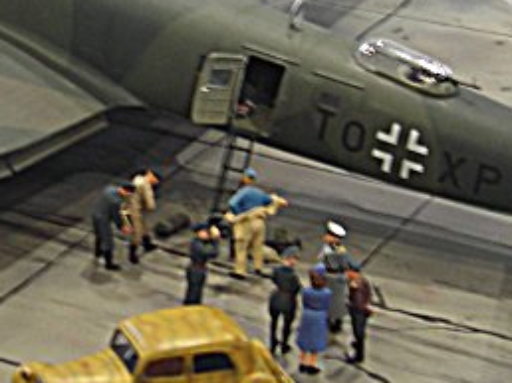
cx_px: 48
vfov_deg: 12.5
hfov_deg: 16.5
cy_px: 111
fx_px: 1744
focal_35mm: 118
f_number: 3.2
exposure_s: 1/4.5
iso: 50
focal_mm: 6.3
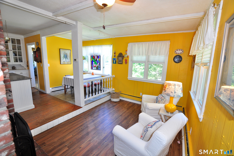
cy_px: 78
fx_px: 97
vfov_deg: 77.2
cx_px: 117
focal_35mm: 15
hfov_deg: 100.5
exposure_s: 1/25
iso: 400
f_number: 5
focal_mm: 10
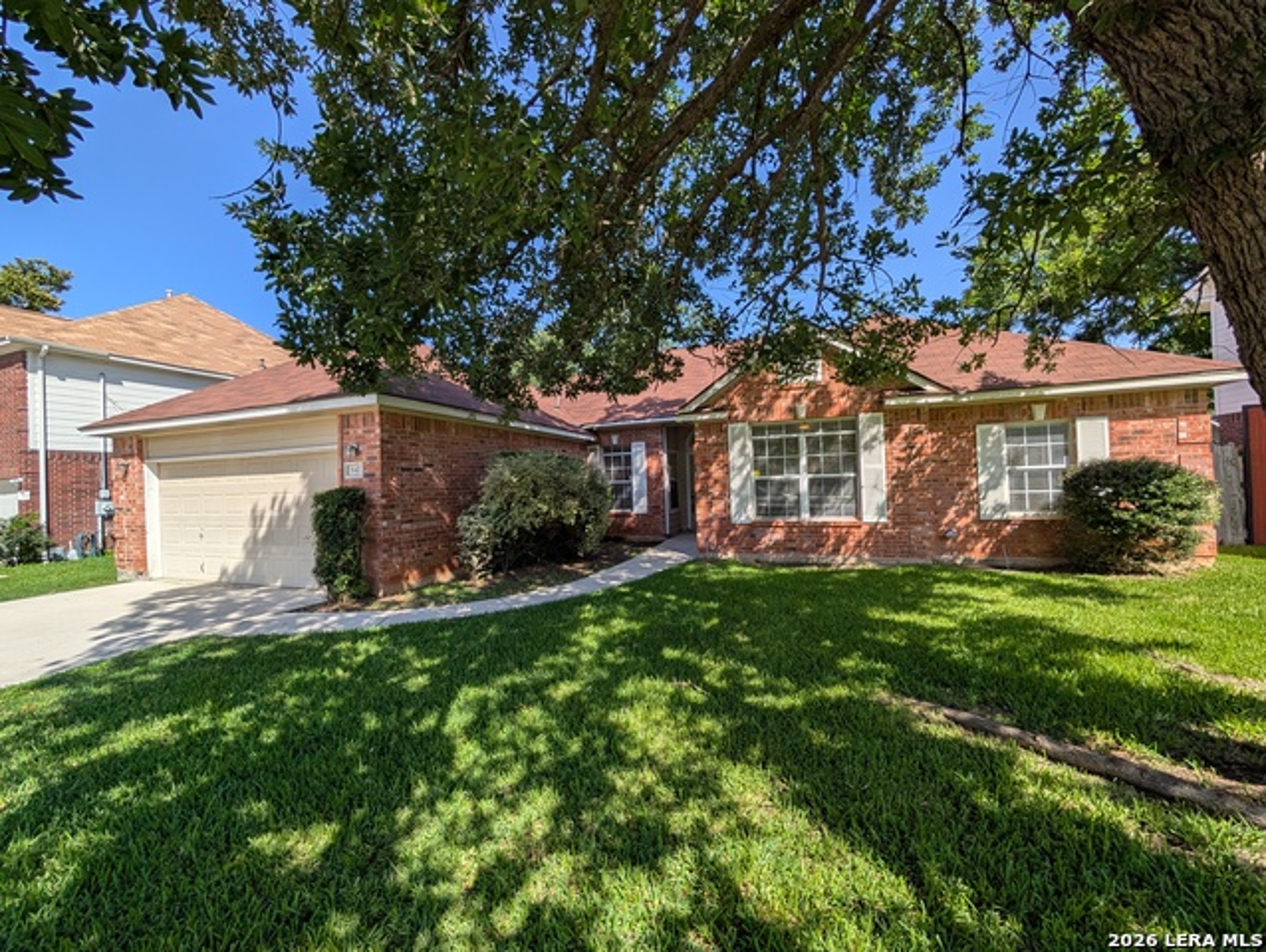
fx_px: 439
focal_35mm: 12
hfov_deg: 110.5
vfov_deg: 94.6
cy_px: 476
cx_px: 633
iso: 55
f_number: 1.7
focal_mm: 2.02
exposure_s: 1/2786
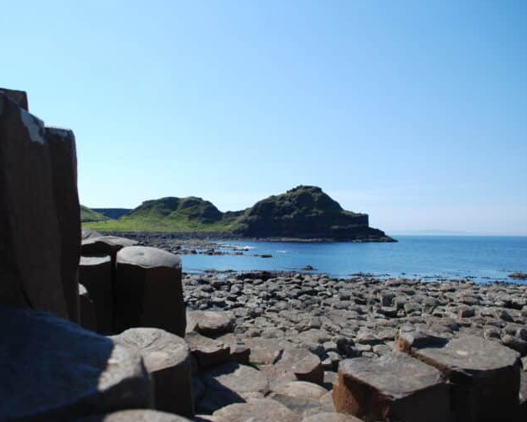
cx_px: 231
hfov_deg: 57.0
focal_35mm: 31
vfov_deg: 47.1
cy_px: 211
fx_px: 483
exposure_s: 1/1000
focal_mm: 18
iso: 200
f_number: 5
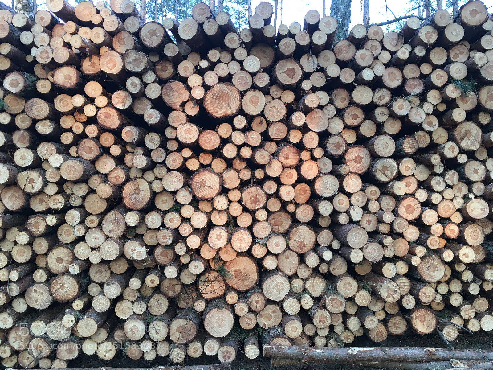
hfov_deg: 61.7
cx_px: 246
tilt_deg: -1.7
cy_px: 185
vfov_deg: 48.2
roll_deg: -0.1
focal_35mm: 29
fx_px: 413
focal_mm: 4.15
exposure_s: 1/33
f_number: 2.2
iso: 32
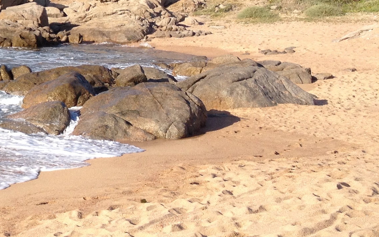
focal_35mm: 106
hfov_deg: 18.1
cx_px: -137
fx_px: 1095
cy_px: -63
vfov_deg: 12.0
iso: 50
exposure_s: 1/1416
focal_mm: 4.28
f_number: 2.4
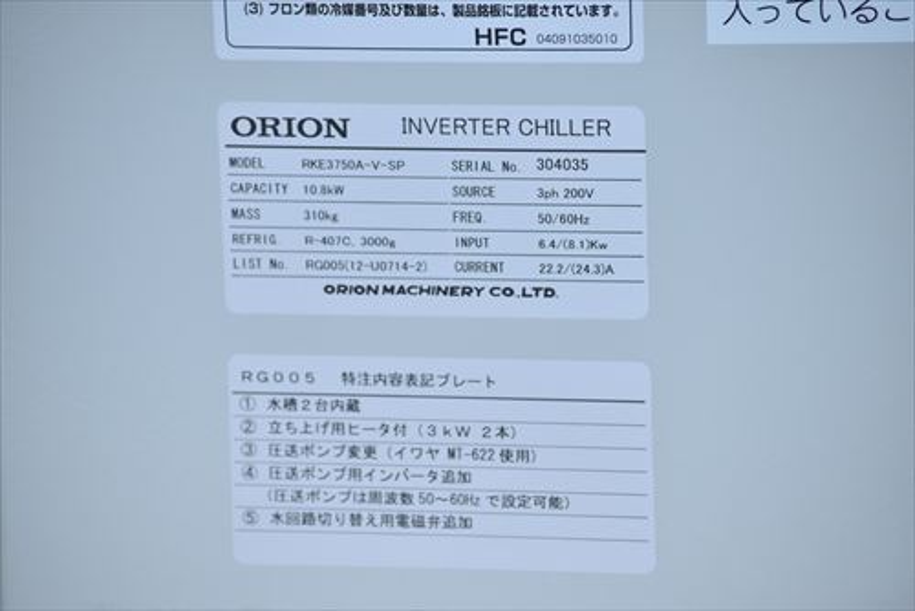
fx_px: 7438
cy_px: 306
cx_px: 458
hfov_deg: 7.0
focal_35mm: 292
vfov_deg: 4.7
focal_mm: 195
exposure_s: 1/1600
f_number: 6.3
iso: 1250
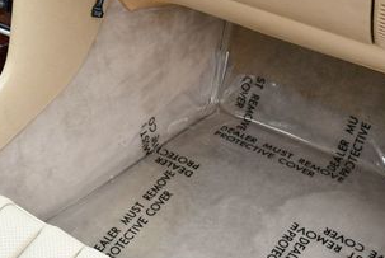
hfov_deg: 25.5
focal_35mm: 76
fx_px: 814
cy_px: 10
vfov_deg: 17.6
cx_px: 17
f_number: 4
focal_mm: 18
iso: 400
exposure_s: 1/250
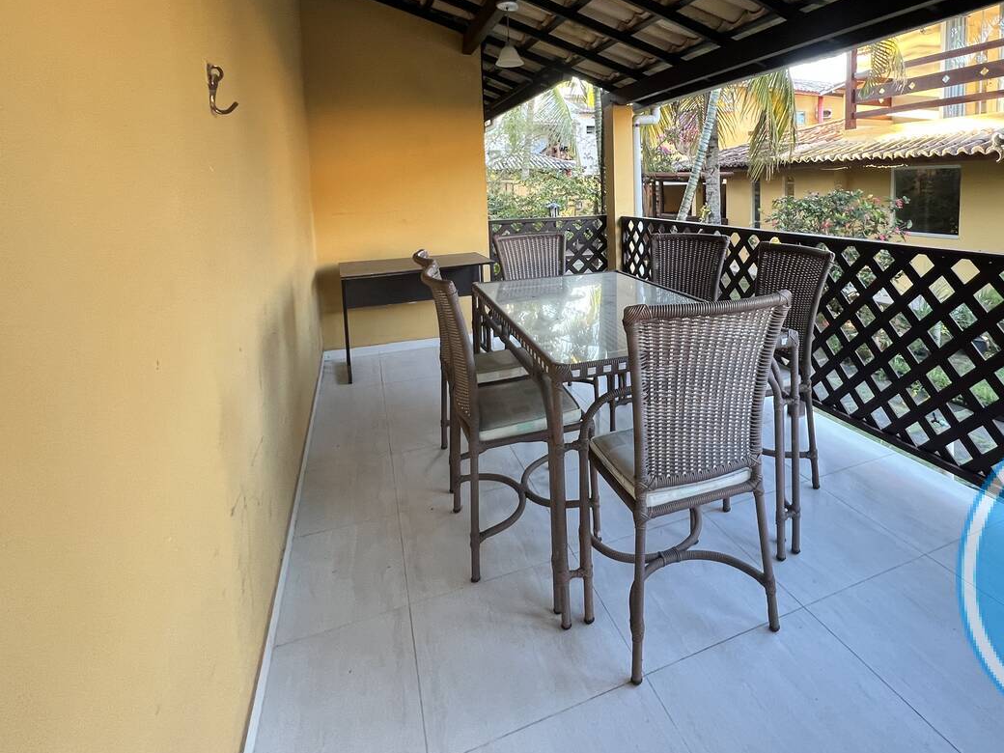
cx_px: 618
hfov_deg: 86.3
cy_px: 238
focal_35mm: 18
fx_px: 522
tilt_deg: -9.1
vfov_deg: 69.1
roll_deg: +0.4
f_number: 1.8
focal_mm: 1.57
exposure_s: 1/99
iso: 160
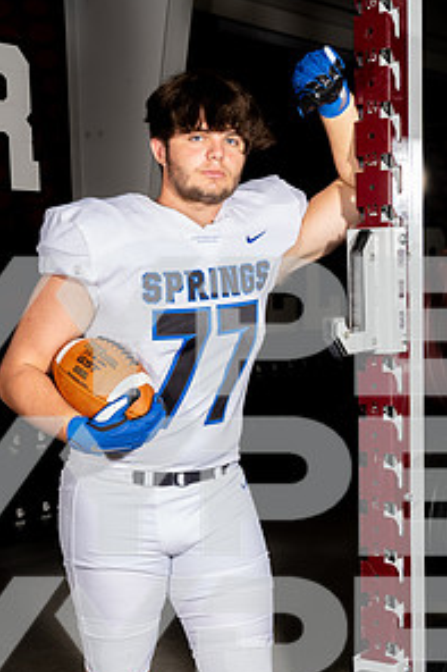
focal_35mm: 67
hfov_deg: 20.3
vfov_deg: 29.7
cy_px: 488
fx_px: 1249
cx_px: 175
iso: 200
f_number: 7.1
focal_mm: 44
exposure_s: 1/250
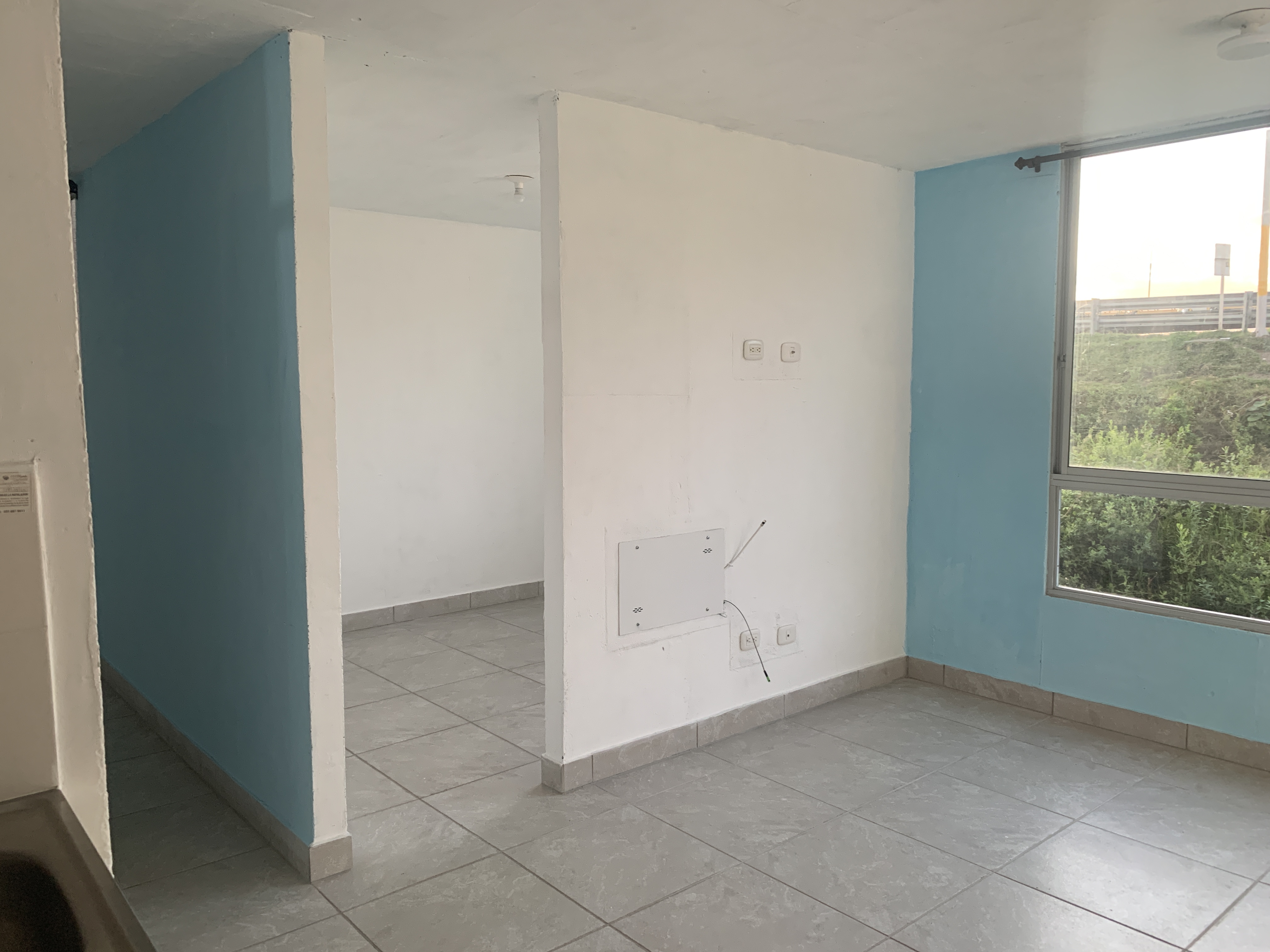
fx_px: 954
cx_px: 635
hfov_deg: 67.3
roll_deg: -0.9
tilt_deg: -5.6
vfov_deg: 53.1
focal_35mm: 26
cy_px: 476
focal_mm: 4.25
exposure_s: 1/77
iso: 100
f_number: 1.8
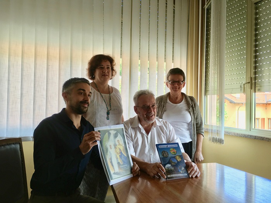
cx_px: 136
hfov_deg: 61.7
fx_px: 227
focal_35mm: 29
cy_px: 102
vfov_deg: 48.2
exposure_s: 1/100
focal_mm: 4.15
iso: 25
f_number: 2.2
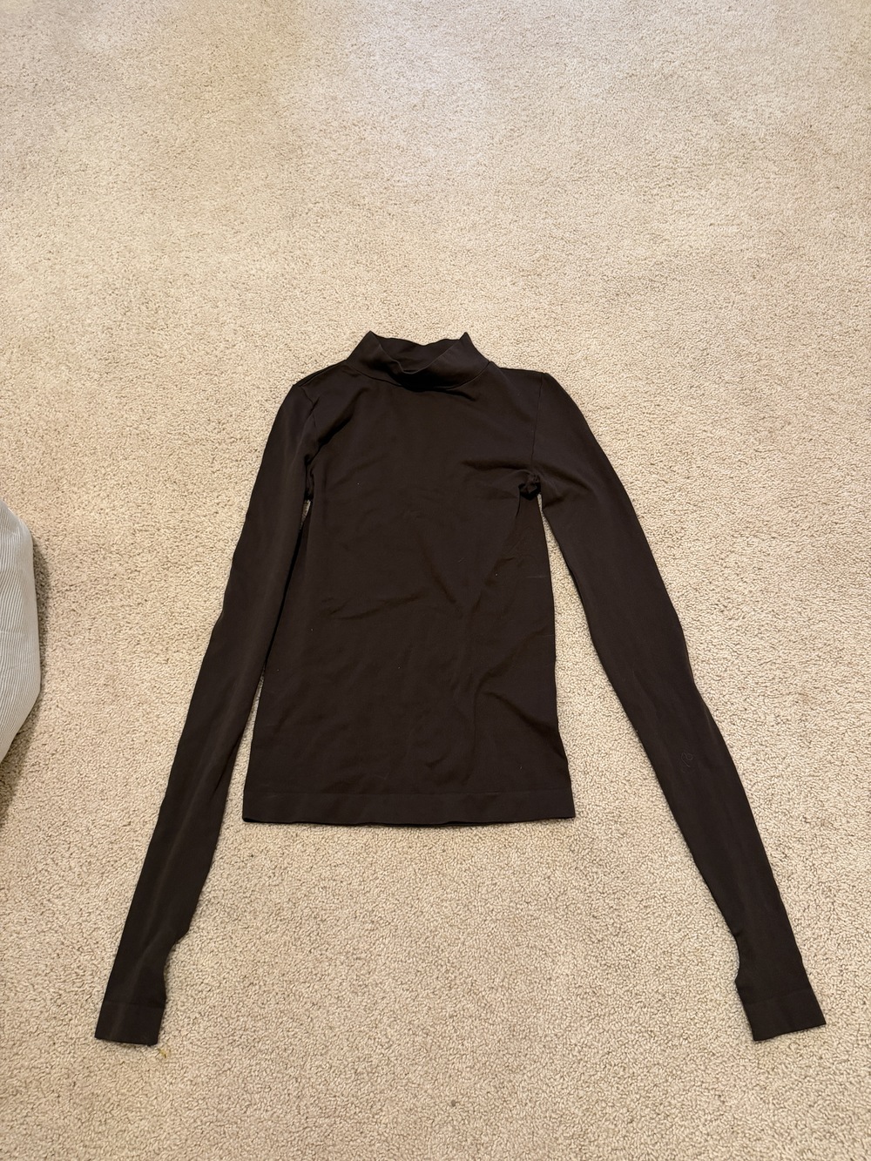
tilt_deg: -67.4
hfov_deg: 56.8
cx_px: 436
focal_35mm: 24
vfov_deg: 71.6
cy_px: 580
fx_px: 805
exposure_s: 1/60
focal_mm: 6.76
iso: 500
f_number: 1.78
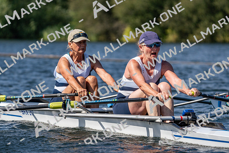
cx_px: 114
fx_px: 1839
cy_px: 76
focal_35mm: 289
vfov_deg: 4.8
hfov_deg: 7.1
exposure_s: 1/2000
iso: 200
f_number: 5.6
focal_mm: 289
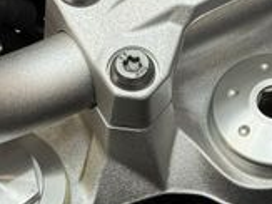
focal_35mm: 189
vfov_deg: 7.8
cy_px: 33
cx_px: 225
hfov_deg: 10.4
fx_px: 1484
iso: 50
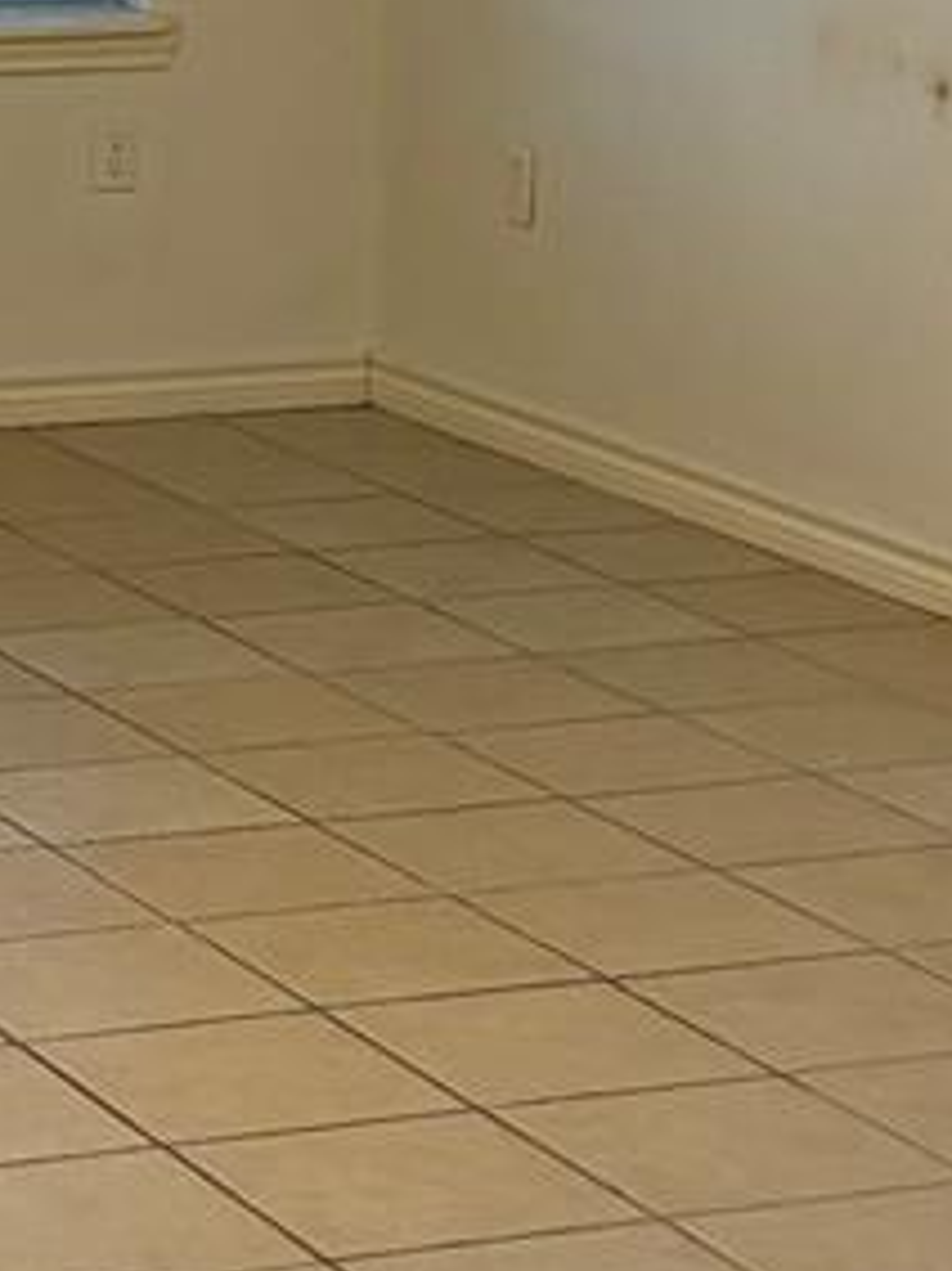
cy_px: 36
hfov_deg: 10.3
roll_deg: -0.4
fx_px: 5174
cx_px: -296
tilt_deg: -4.8
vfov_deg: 13.8
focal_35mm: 141
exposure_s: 1/60
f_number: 1.6
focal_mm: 5.96
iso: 125
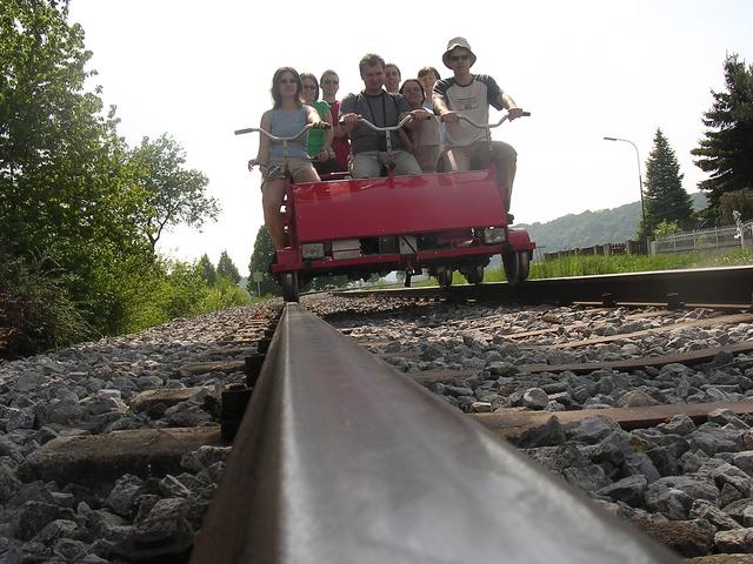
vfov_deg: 37.7
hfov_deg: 49.0
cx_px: 376
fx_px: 827
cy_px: 282
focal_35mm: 38
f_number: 5.6
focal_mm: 5.8
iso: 100
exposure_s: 1/298
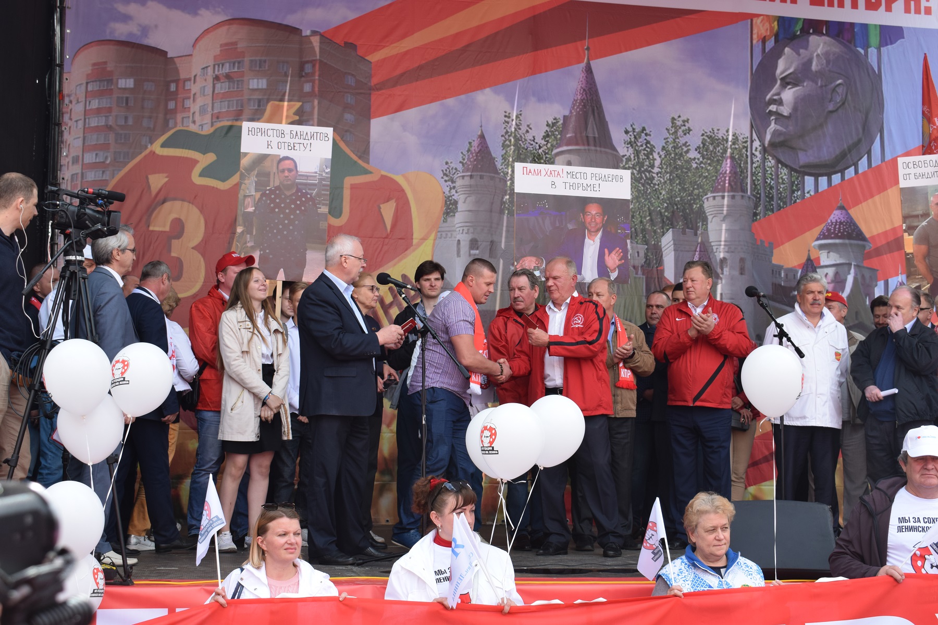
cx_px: 469
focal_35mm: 54
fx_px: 1407
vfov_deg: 25.1
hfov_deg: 36.9
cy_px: 312
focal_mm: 36
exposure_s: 1/250
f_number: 8
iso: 320
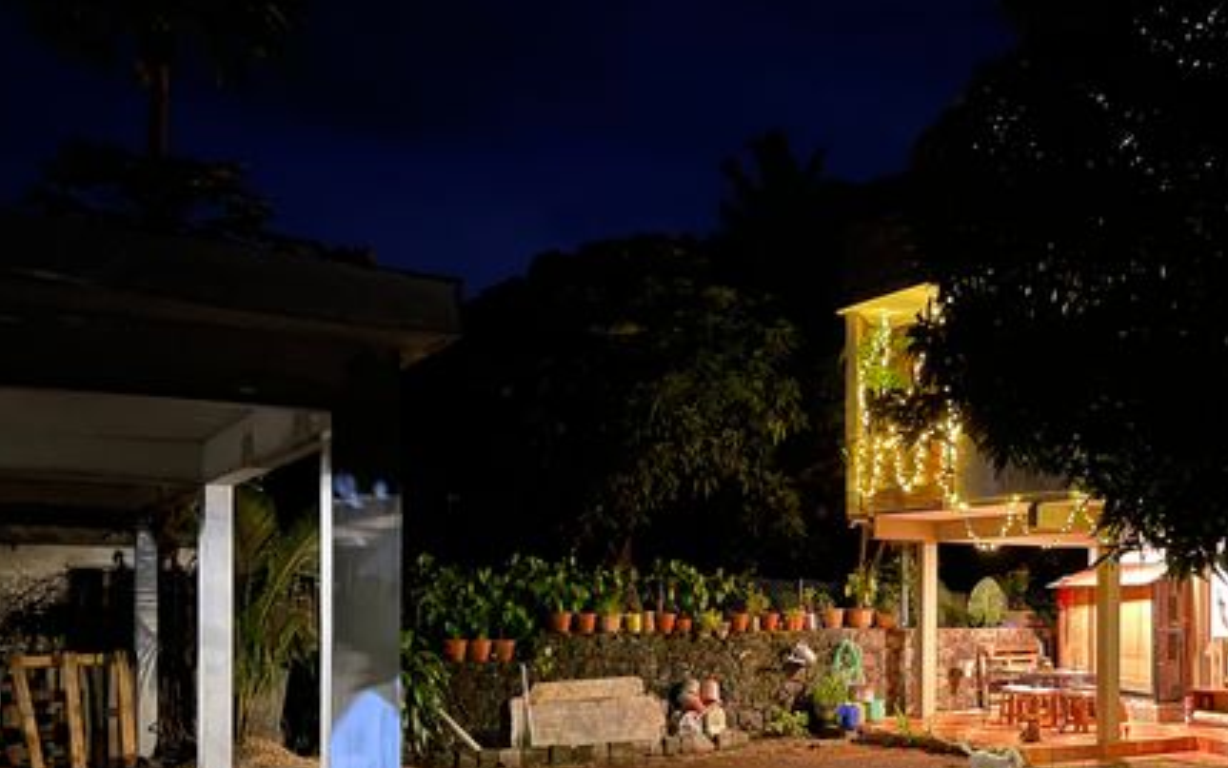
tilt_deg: +0.5
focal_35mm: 37
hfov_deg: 51.7
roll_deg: -0.4
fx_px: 1239
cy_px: 585
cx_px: 822
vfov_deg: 33.7
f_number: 1.6
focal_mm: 5.1
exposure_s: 1/5
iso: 1000
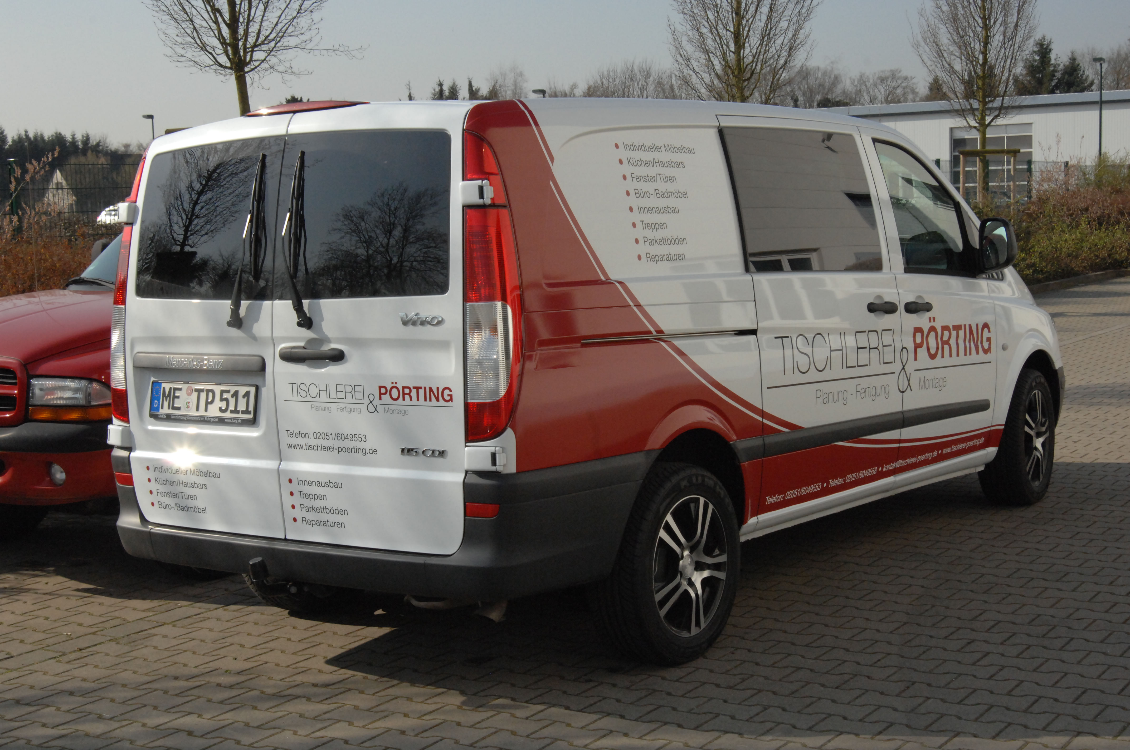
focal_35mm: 52
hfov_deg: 37.9
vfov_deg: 25.7
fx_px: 1646
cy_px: 375
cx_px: 565
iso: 800
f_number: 13
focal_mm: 35
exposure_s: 1/640
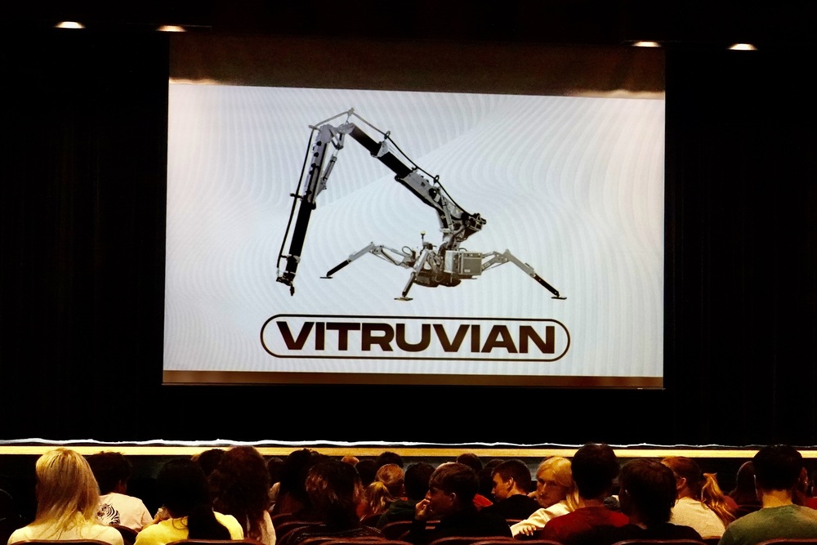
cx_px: 408
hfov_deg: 42.7
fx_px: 1044
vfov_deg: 29.3
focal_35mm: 46
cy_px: 272
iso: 3200
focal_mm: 16.92
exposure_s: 1/100
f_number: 3.2
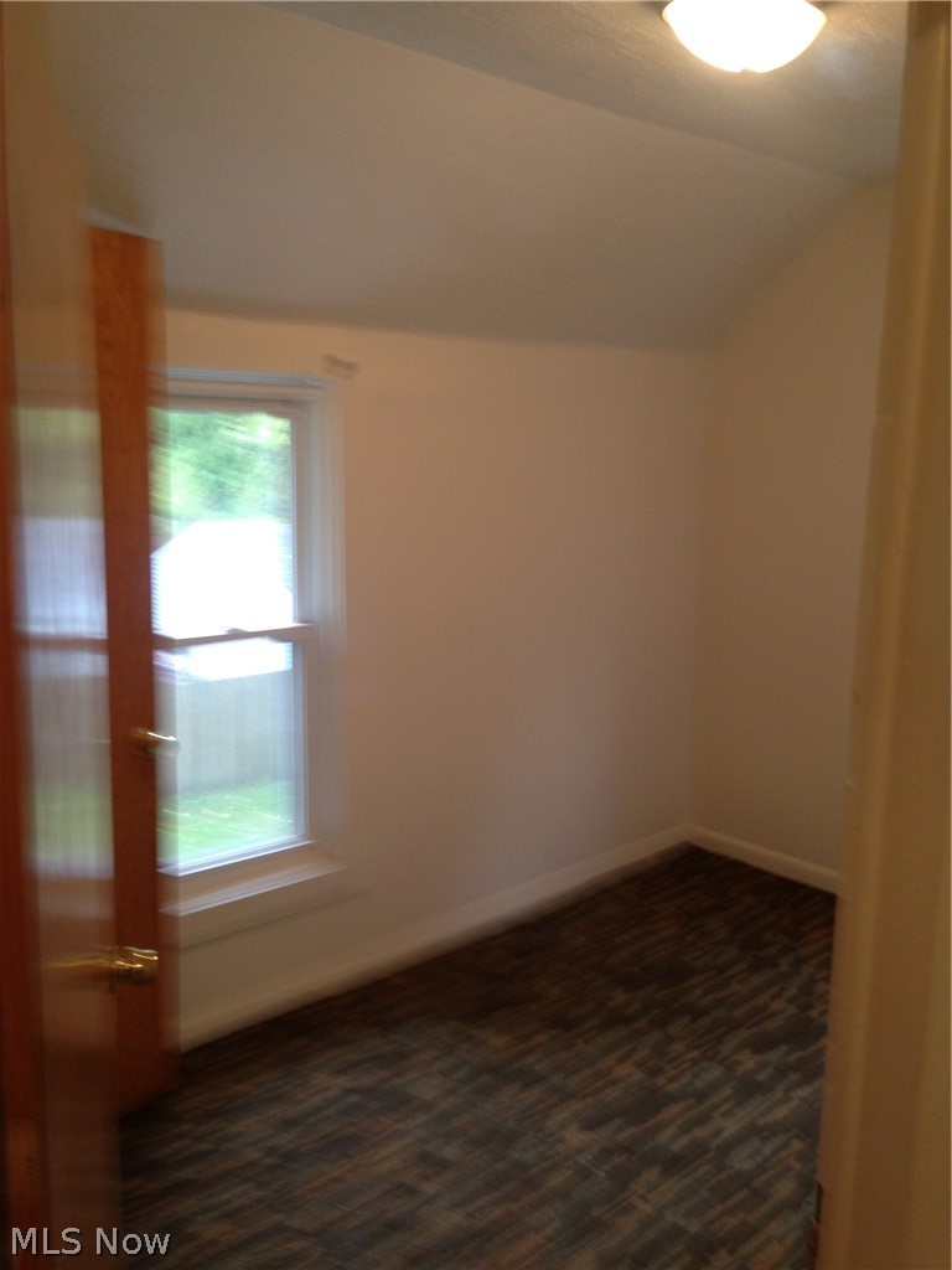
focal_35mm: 33
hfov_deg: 42.9
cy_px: 635
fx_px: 1210
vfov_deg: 55.4
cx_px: 476
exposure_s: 1/20
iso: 80
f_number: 2.4
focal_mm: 4.13
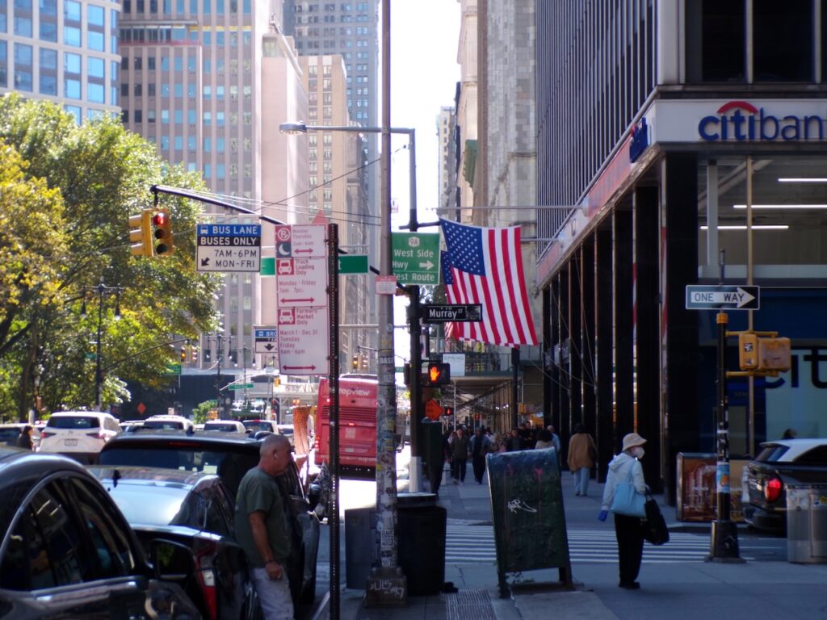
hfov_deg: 26.3
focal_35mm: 74
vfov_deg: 19.9
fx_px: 1768
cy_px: 310
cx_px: 414
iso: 100
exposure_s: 1/180
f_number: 3.9
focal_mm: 13.3
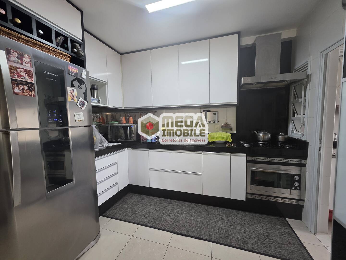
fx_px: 130
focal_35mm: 13
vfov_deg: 89.9
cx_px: 173
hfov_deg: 106.2
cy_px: 130
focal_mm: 2.2
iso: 200
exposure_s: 1/60
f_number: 1.9
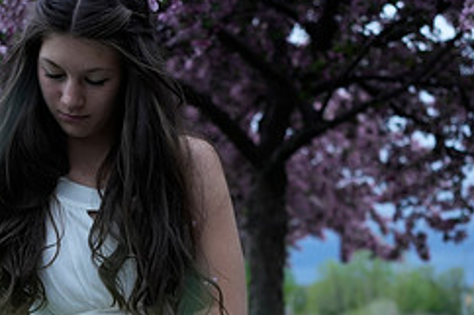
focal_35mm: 84
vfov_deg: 16.2
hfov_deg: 24.2
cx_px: 264
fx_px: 1105
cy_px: 224
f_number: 2.8
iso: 400
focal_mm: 35
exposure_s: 1/500
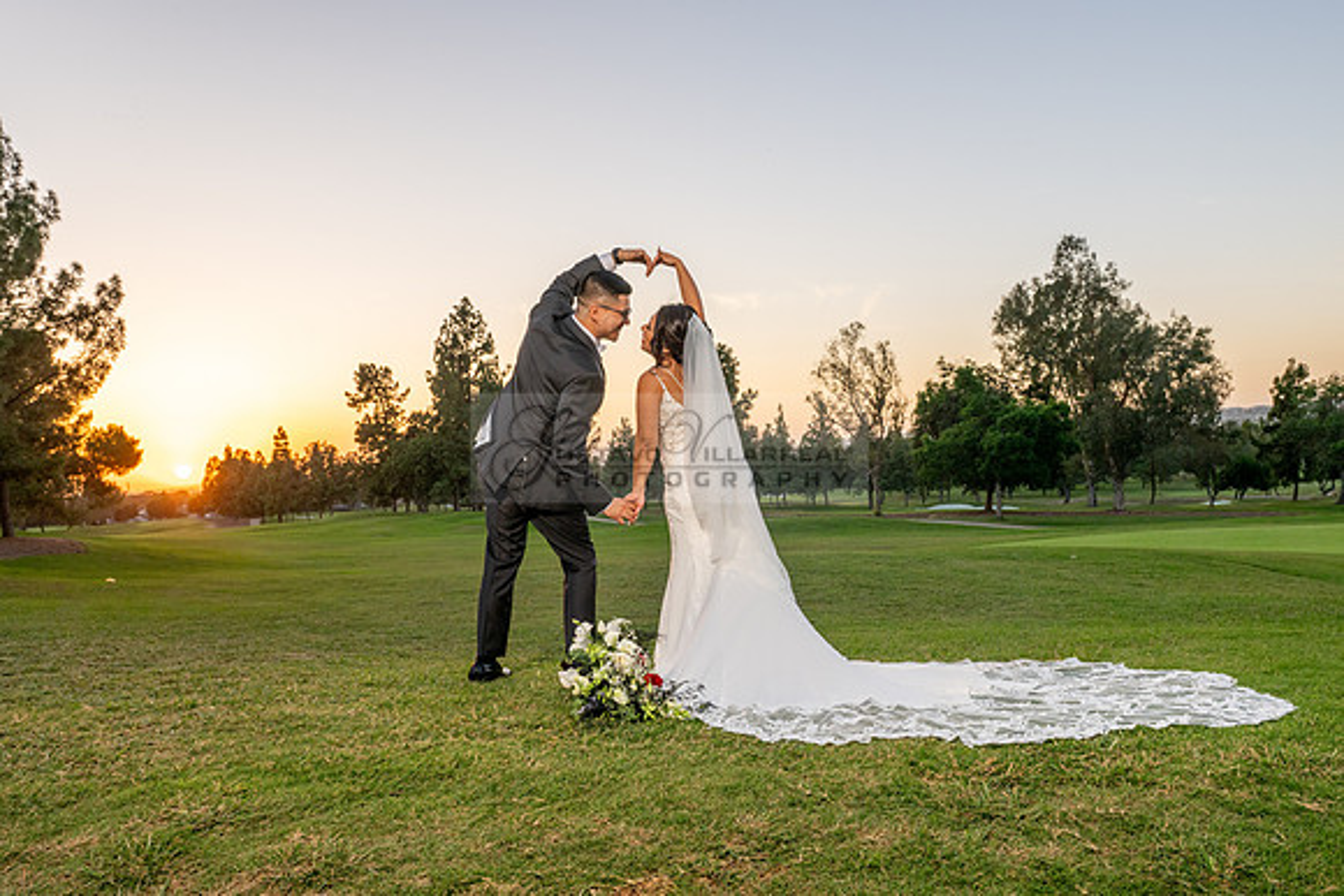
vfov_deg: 47.3
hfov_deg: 66.7
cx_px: 704
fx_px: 1021
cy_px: 510
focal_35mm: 27
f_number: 7.1
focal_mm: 24
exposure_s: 1/160
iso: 320
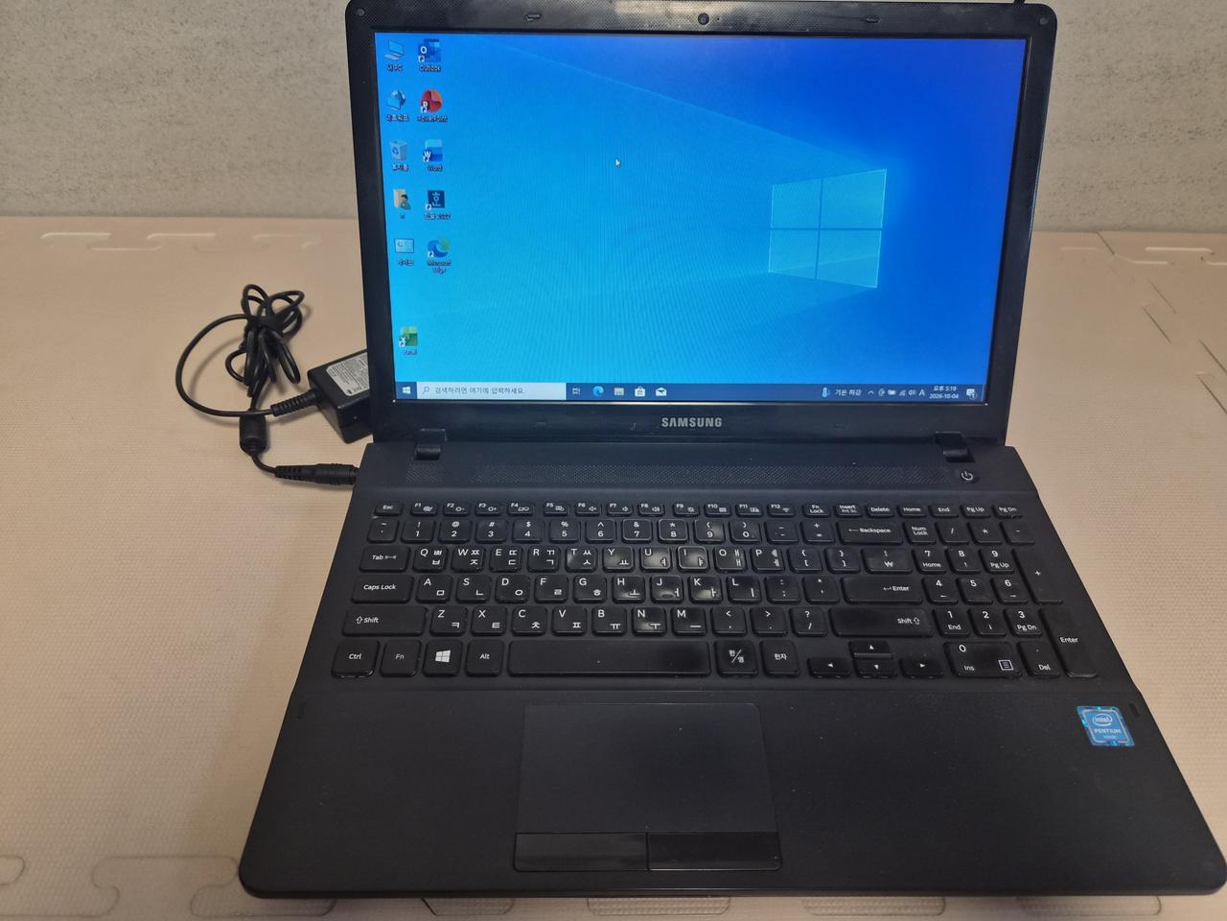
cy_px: 460
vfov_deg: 58.9
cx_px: 614
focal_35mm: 23
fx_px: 815
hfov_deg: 73.9
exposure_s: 1/120
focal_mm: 5.4
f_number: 1.8
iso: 200
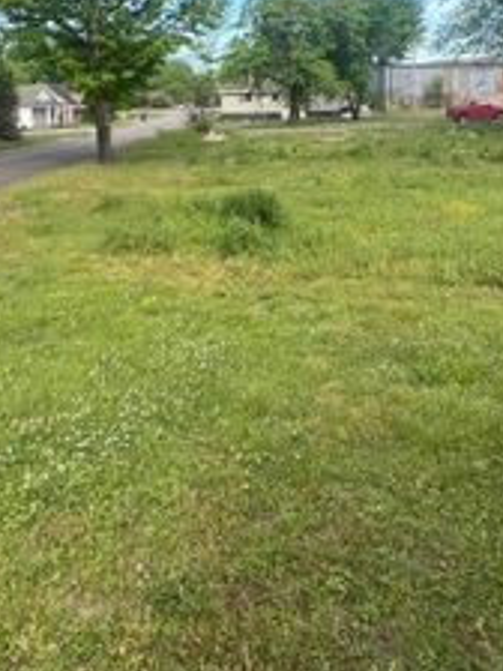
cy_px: 163
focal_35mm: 29
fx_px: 562
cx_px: 278
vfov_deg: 58.3
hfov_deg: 48.1
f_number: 1.8
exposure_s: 1/541
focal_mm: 1.57
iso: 32
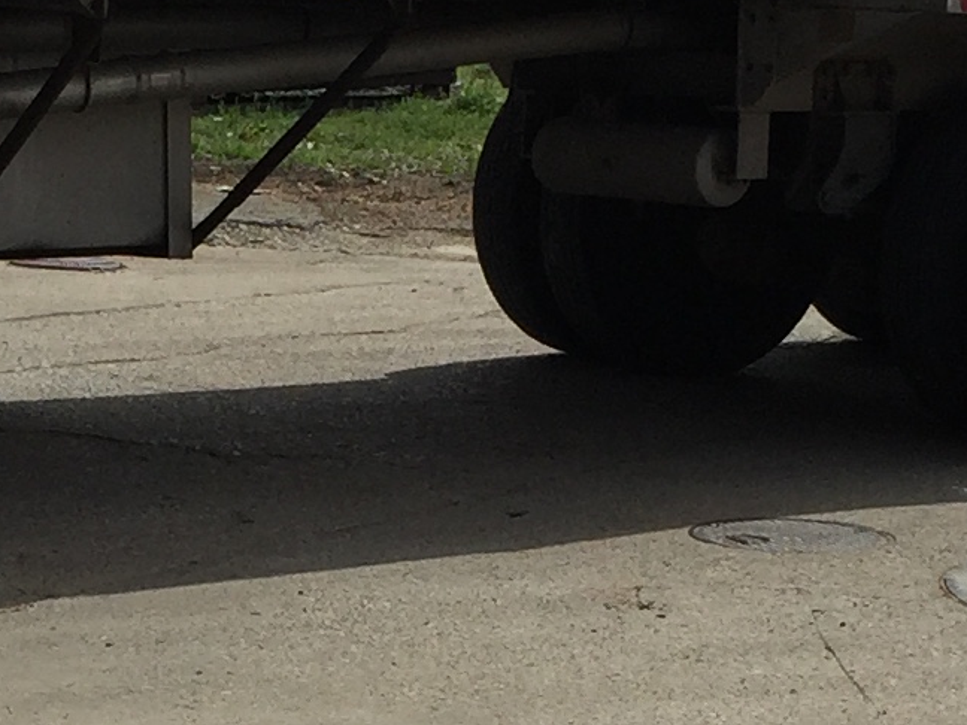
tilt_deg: -12.8
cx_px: 207
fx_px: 4079
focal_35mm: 146
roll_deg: -2.0
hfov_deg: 13.5
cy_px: 619
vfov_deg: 10.1
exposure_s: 1/2825
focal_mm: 4.15
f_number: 2.2
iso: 32
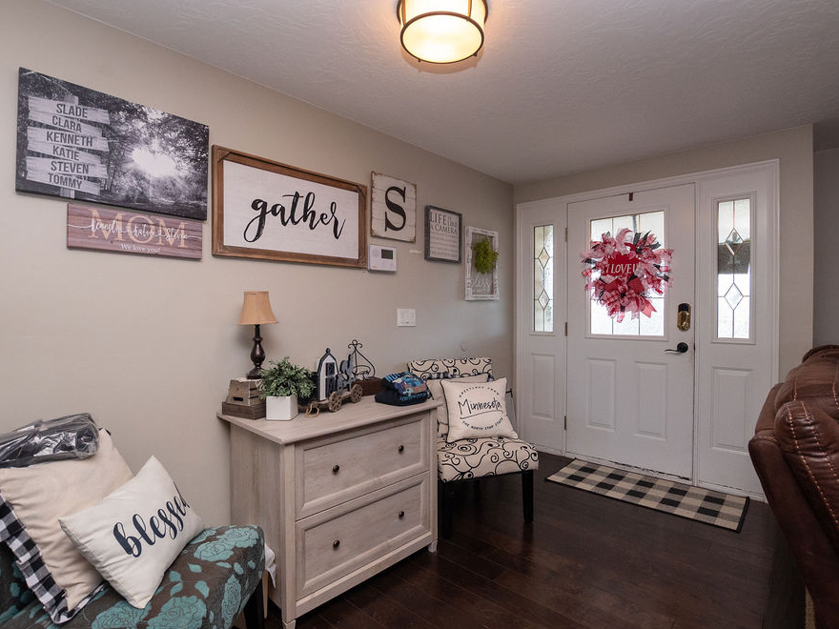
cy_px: 315
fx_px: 412
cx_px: 431
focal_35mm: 17
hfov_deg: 91.0
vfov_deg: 74.7
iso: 1000
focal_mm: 10
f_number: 5
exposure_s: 1/200
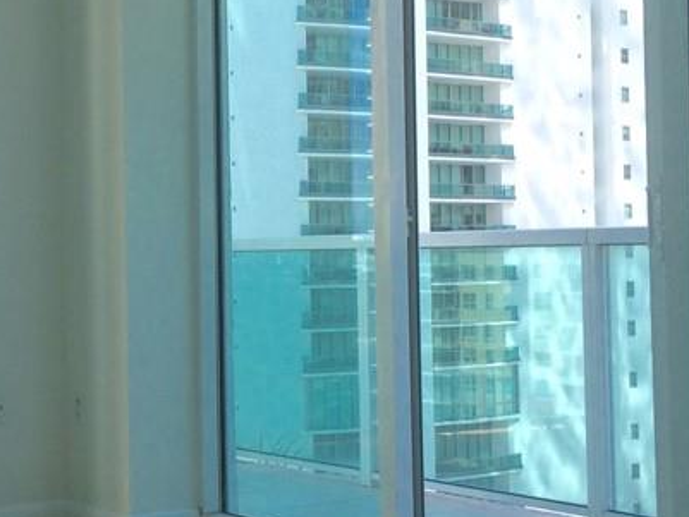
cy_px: 210
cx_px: 46
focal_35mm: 74
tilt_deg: -1.0
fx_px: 1473
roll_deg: +2.6
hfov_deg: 25.4
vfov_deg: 19.9
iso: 32
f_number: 2.2
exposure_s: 1/684
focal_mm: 4.15
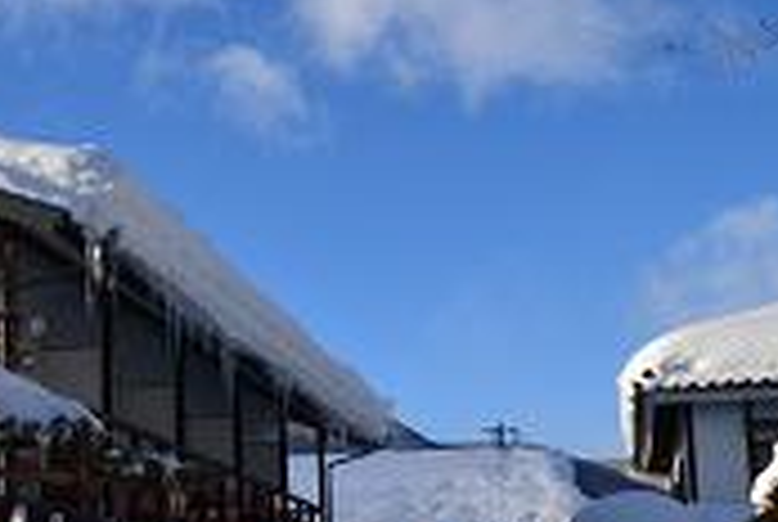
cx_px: 214
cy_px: 346
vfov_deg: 18.9
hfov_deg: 27.7
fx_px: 1559
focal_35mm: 72
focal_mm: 18
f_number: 11
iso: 400
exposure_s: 1/400
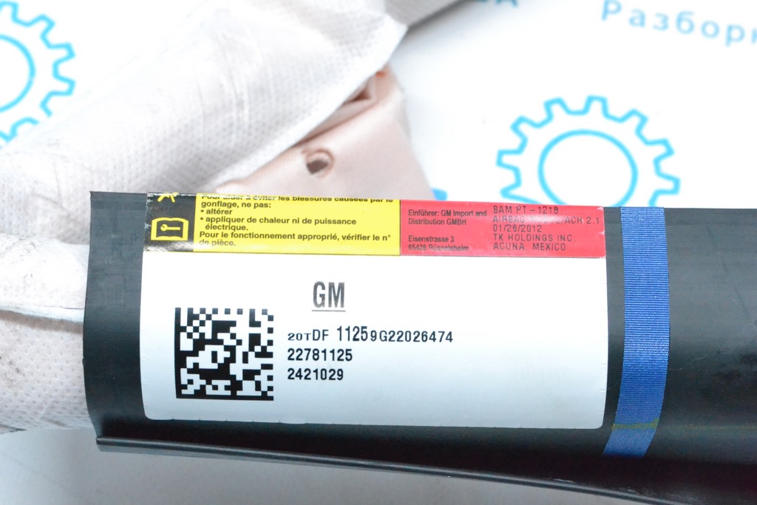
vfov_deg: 16.6
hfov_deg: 24.6
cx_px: 378
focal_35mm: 82
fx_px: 1735
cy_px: 252
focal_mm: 55
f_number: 11
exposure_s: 1/125
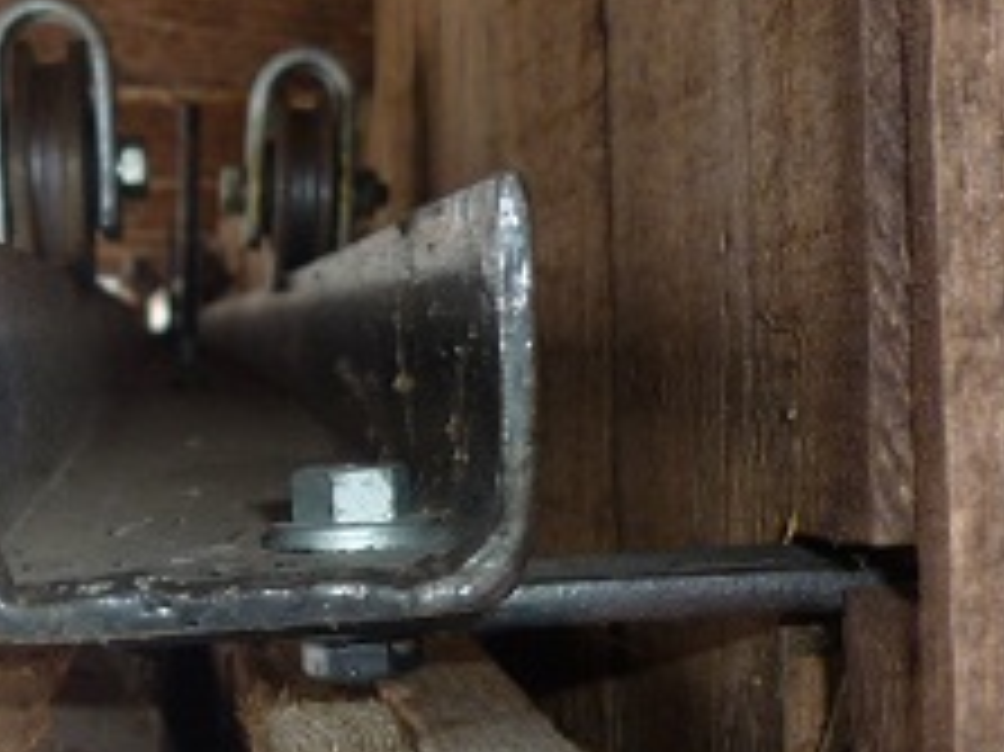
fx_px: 2638
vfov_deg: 16.2
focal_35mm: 91
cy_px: 254
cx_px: 52
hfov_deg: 21.0
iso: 100
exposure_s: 1/40
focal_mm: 5.5
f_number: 2.8
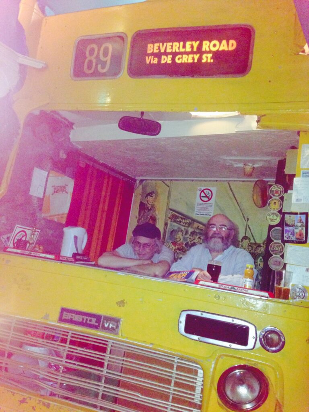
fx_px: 393
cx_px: 154
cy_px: 206
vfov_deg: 55.4
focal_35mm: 33
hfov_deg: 42.9
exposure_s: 1/16
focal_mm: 4.12
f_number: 2.4
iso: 400
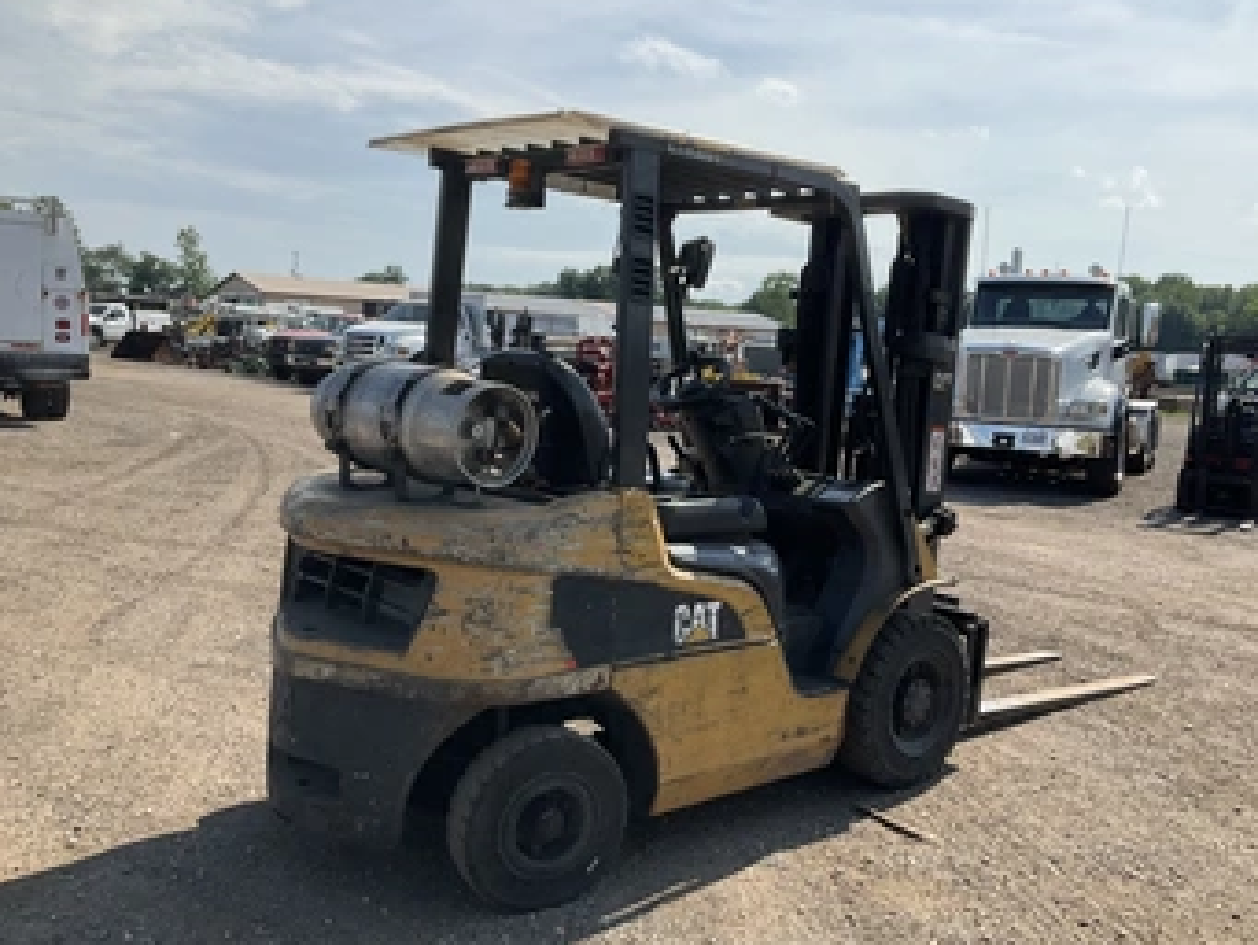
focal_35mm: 34
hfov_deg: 53.8
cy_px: 469
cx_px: 708
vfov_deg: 41.8
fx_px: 1236
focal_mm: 3
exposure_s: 1/1786
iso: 25
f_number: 1.8
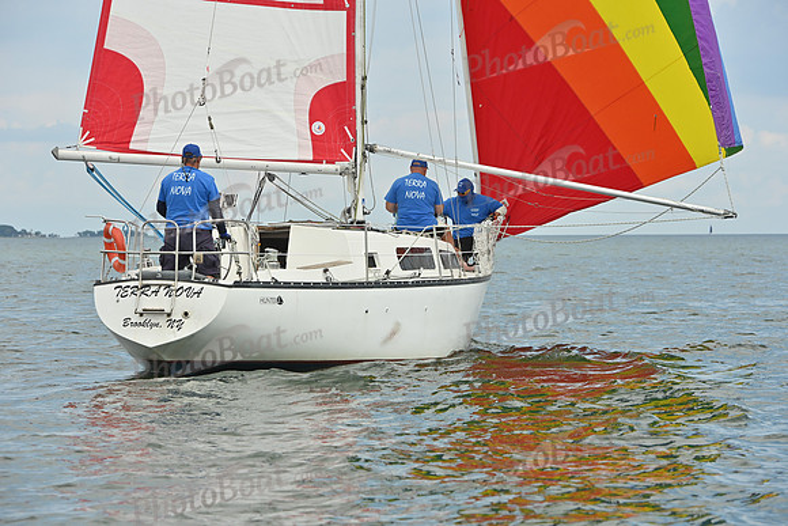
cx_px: 394
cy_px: 263
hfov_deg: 13.7
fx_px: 3284
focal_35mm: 150
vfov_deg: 9.2
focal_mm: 150
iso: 320
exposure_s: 1/1250
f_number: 8
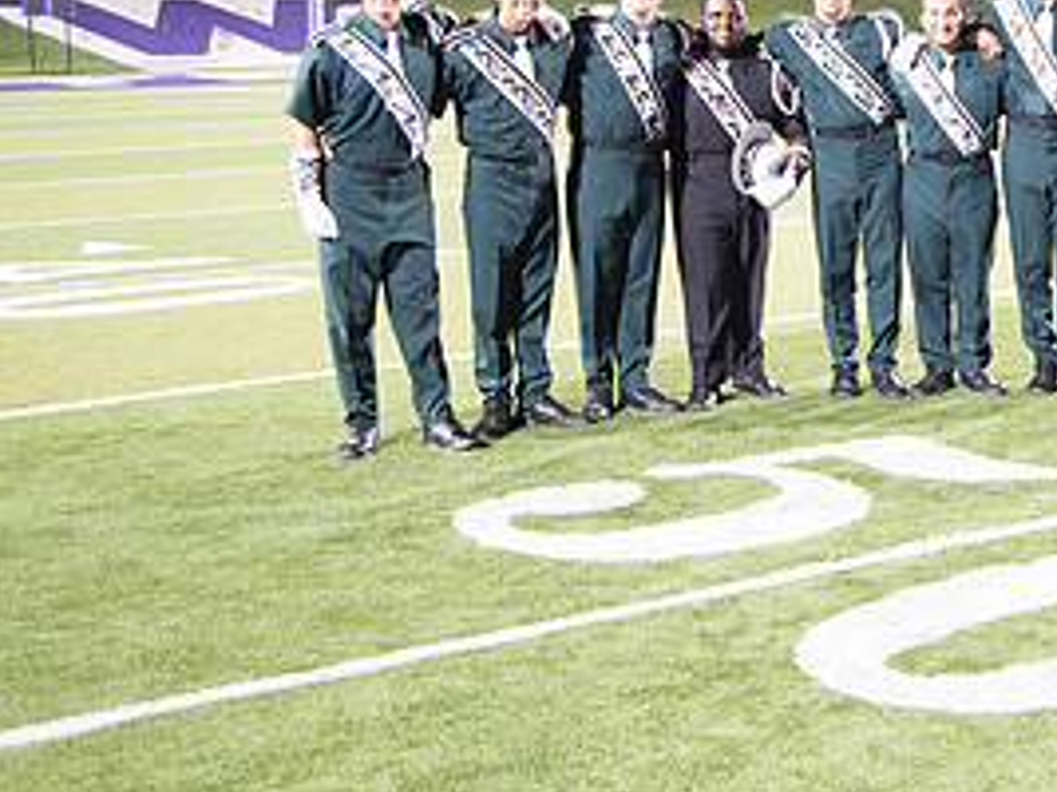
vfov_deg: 20.0
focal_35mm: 73
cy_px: 182
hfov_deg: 24.9
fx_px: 2228
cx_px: 1144
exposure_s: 1/13
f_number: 5
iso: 1000
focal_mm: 35
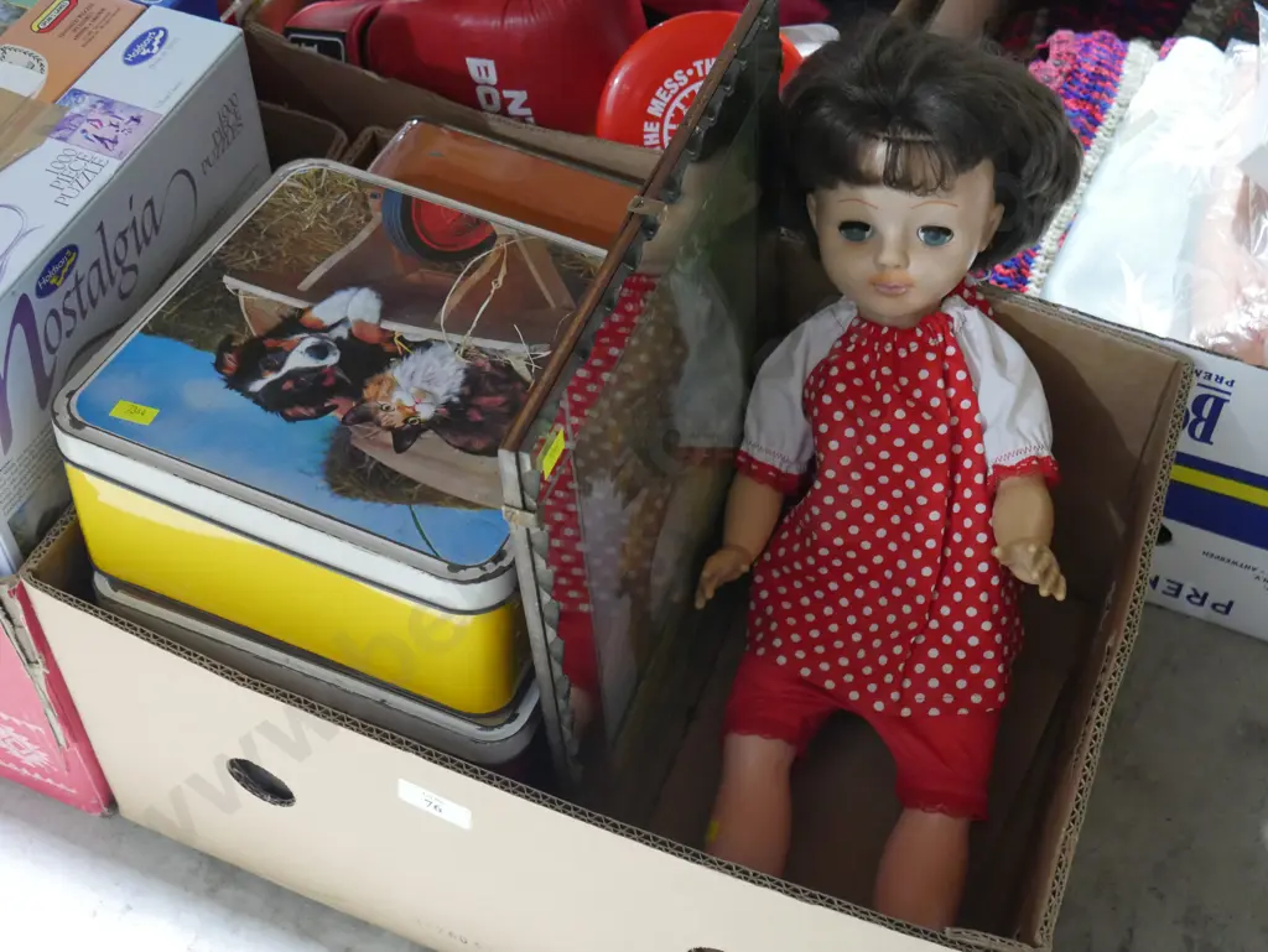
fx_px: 1759
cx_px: 634
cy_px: 476
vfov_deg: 30.3
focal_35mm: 48
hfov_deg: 39.6
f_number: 5.2
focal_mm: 24
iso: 3200
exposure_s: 1/50
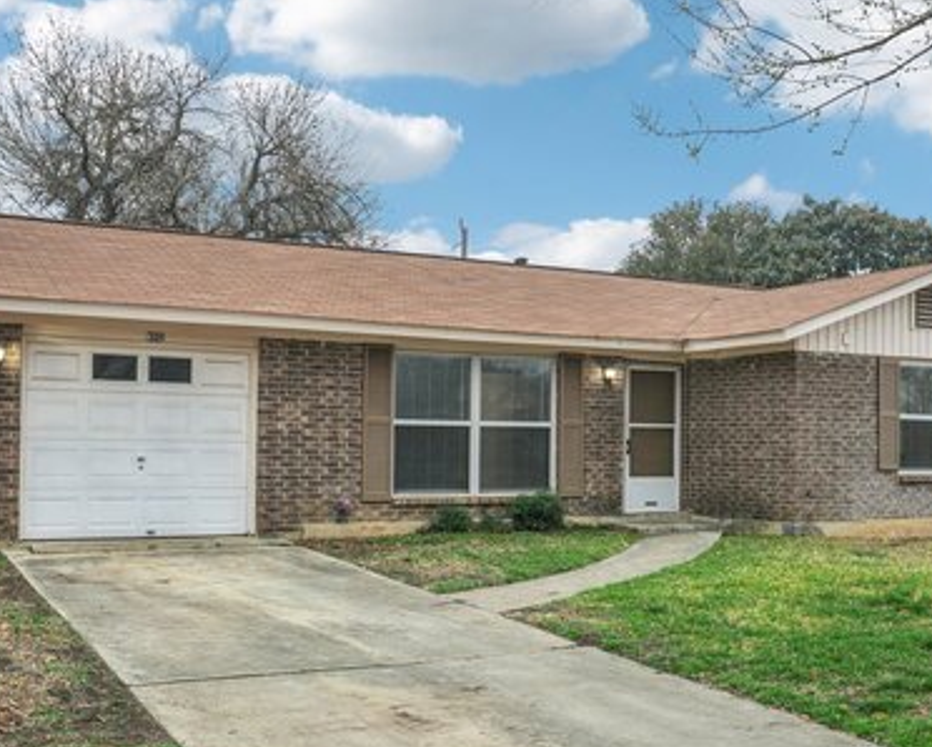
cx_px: 529
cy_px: 427
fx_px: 1159
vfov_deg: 35.6
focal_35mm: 42
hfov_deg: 43.7
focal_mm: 26
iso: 200
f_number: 8
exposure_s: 1/15
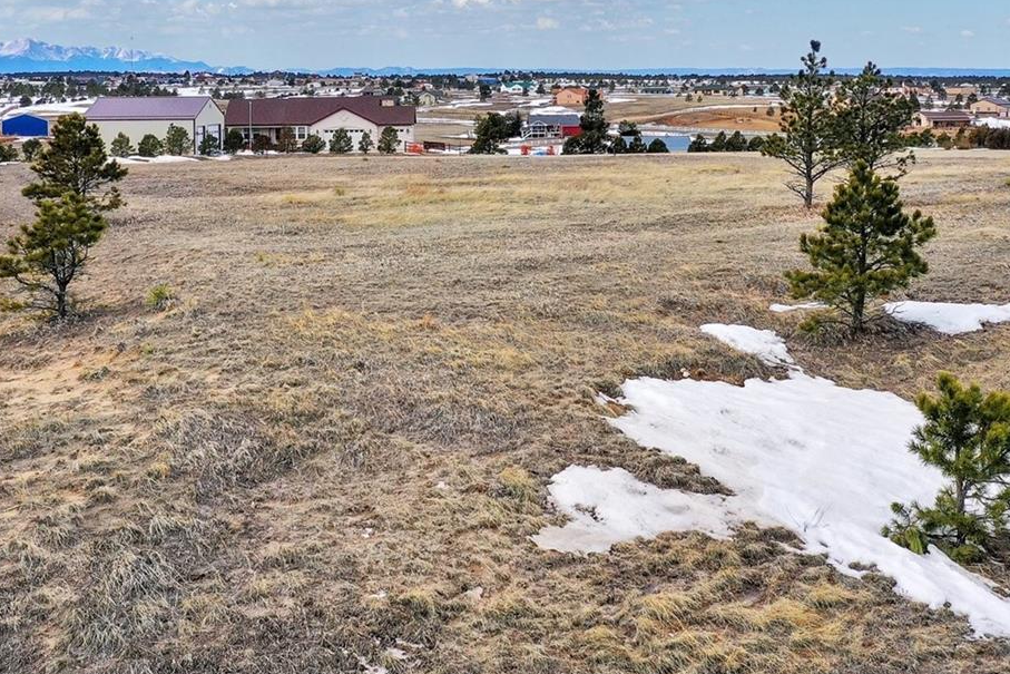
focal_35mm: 50
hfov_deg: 39.5
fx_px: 1403
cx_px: 596
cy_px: 116
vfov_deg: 26.4
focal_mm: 10.26
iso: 100
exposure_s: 1/500
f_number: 6.3
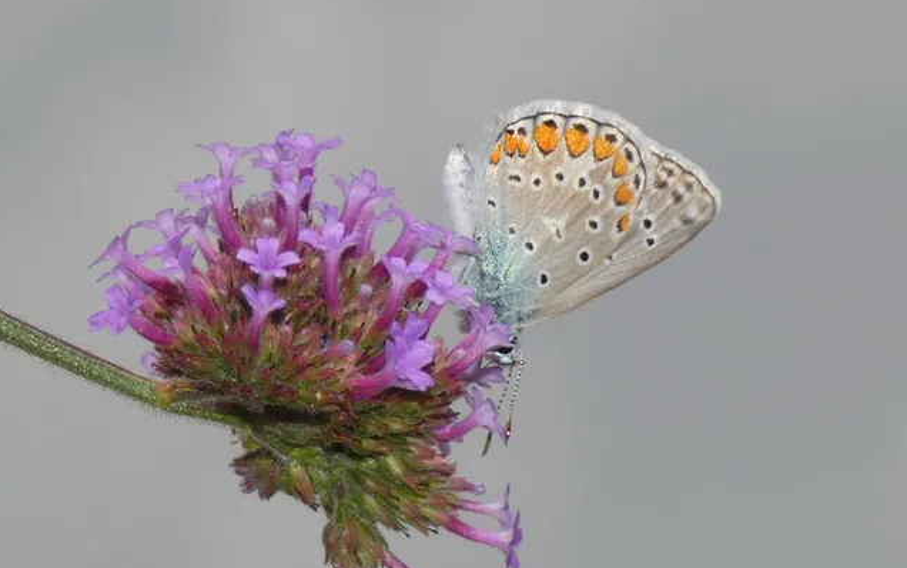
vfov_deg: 5.8
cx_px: 452
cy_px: 334
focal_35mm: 225
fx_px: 5564
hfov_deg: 9.3
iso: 80
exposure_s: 1/250
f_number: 5.5
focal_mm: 37.8
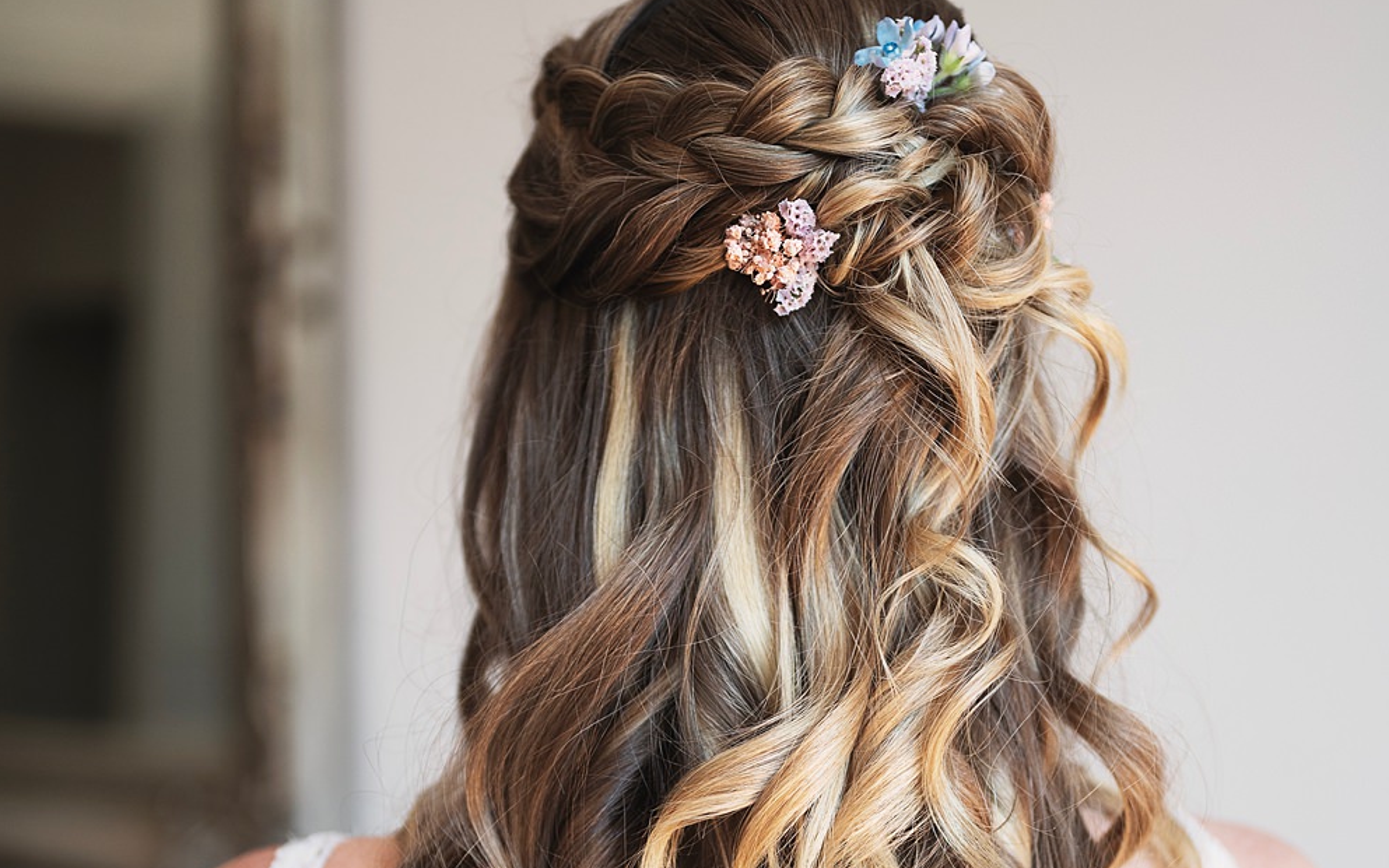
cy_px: 809
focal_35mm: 77
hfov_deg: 26.8
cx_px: 692
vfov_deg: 16.7
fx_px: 2915
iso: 640
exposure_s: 1/640
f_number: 1.8
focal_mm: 50
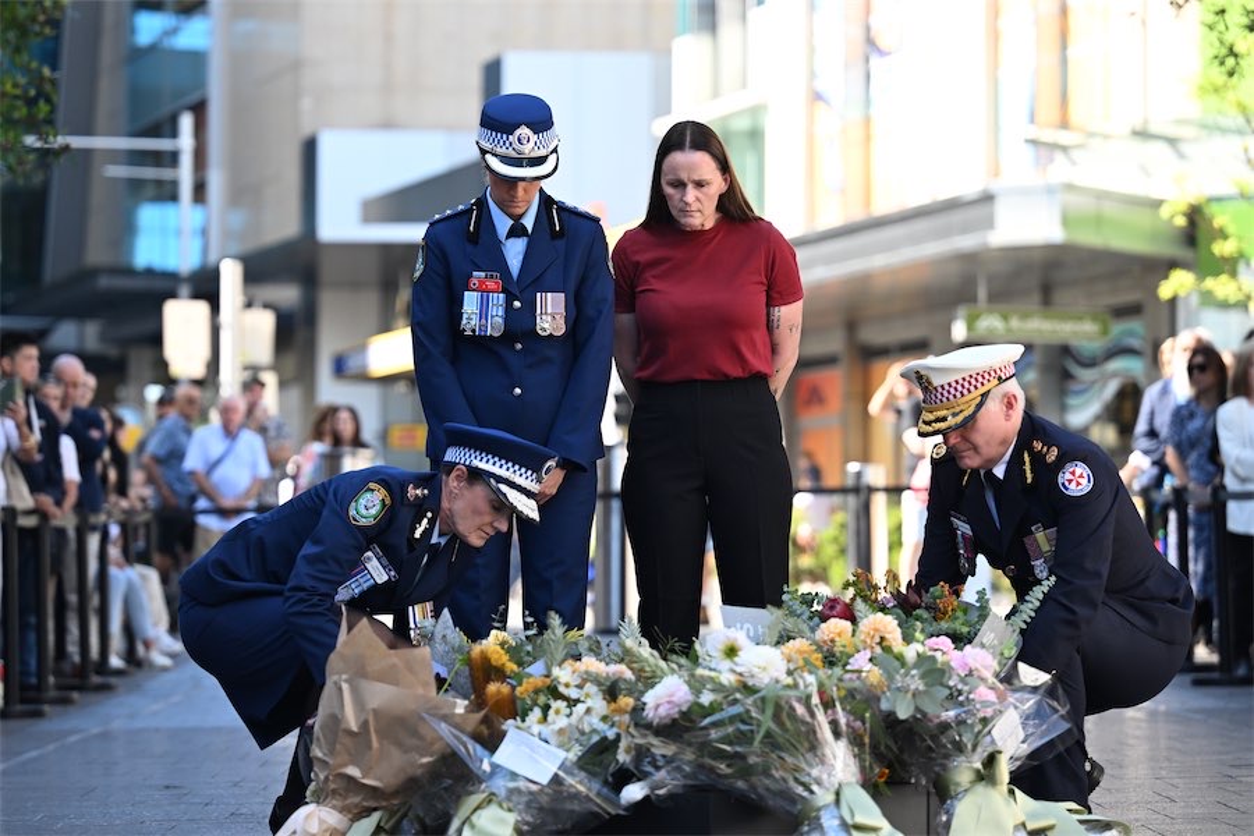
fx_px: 3622
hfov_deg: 19.6
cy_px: 418
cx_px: 627
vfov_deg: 13.2
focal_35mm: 104
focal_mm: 104
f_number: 2.8
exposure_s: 1/2000
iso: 800
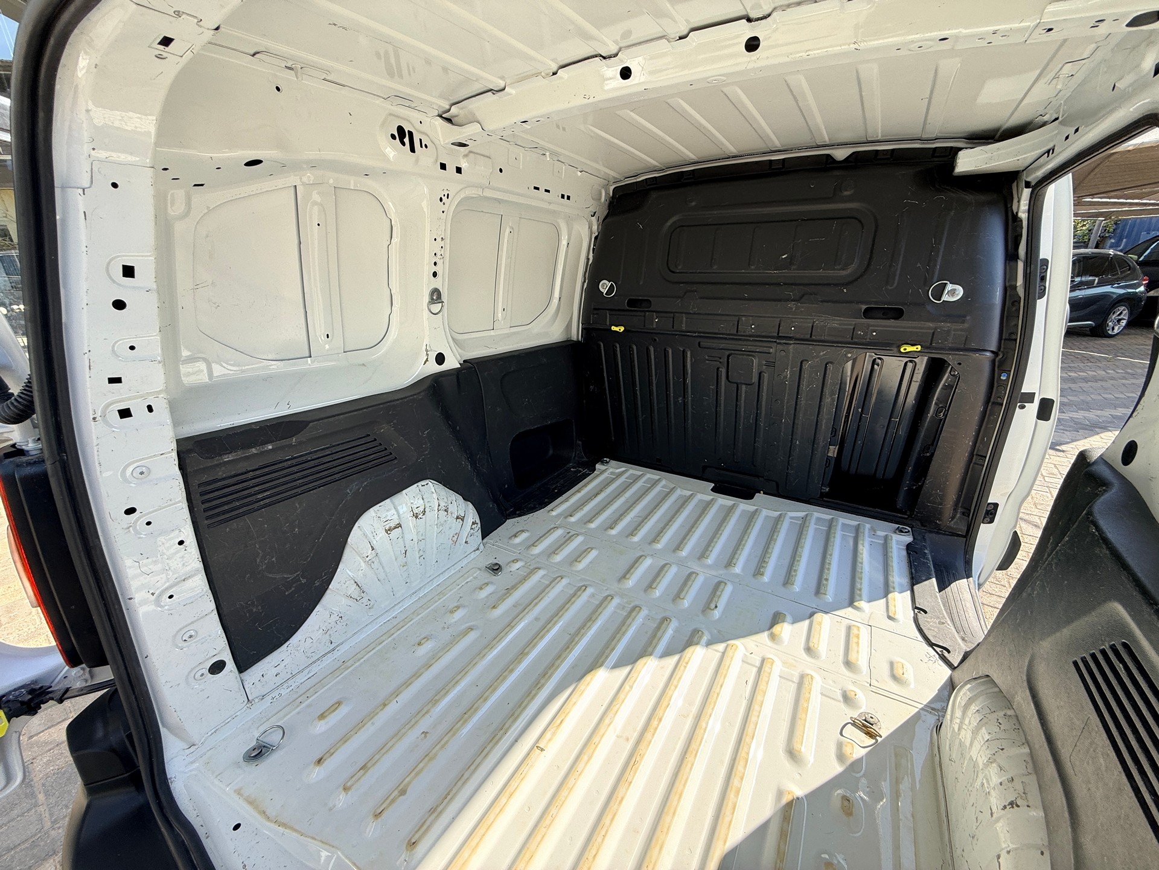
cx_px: 580
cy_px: 435
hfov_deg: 102.1
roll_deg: +1.3
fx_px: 469
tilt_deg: -20.0
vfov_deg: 85.7
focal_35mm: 14
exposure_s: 1/289
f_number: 2.2
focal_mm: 2.22
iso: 50
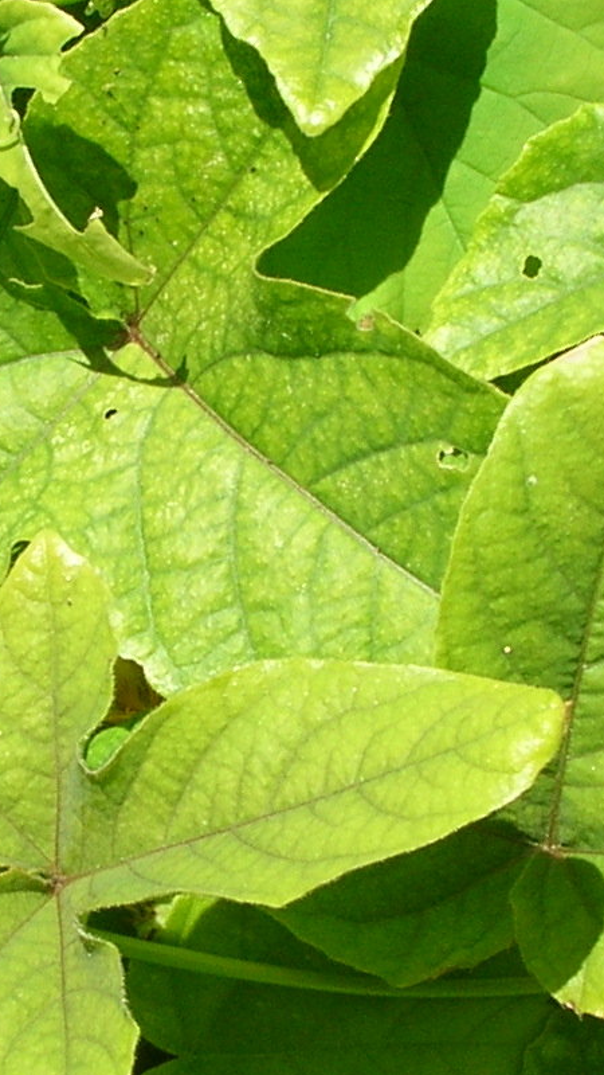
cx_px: 205
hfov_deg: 11.1
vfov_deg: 19.6
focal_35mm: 109
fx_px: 3103
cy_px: 599
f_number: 5.6
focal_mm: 5.8
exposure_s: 1/260
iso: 50
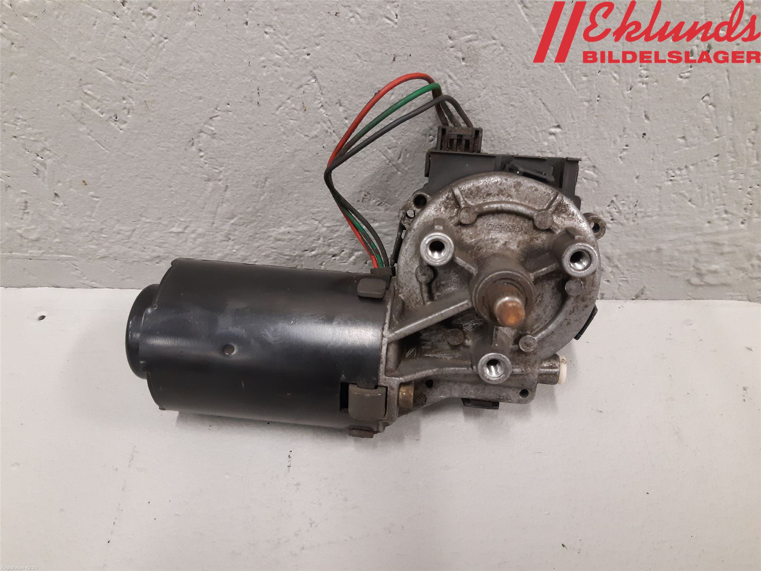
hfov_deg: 67.3
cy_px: 286
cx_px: 380
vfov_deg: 53.1
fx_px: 572
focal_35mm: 26
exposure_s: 1/50
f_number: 1.7
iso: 250
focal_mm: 3.93
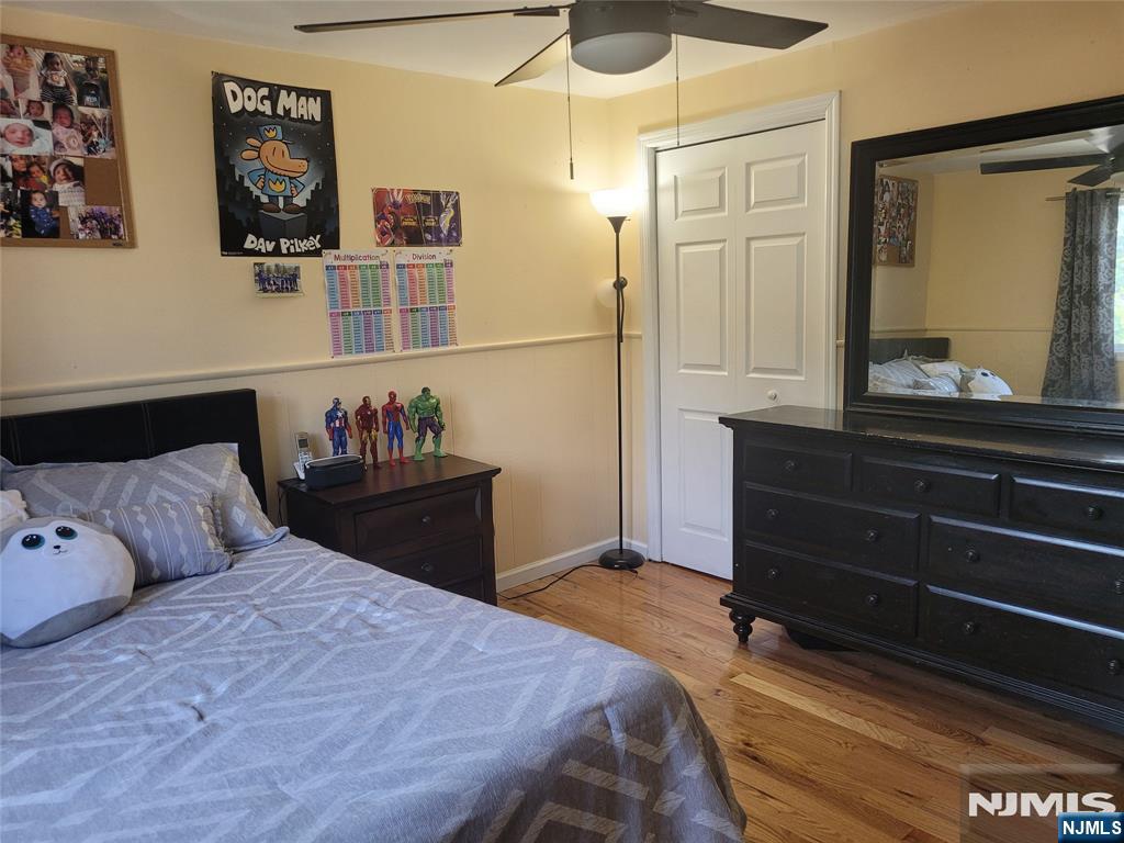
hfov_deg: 67.3
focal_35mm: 26
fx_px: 844
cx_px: 562
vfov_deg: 53.1
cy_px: 422
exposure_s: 1/120
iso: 200
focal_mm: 5.4
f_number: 1.8
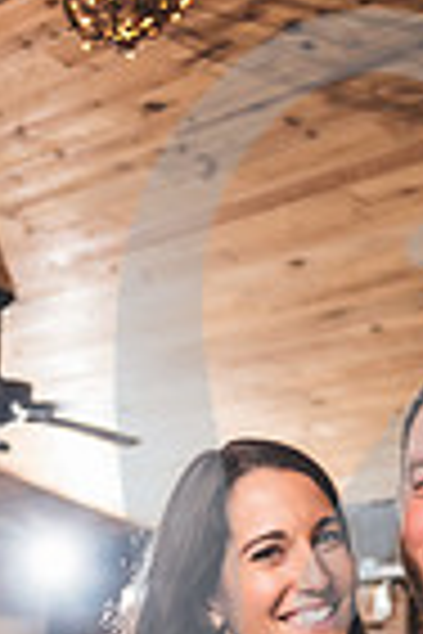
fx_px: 2027
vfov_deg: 17.0
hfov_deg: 11.9
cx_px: 266
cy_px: 769
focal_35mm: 115
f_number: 2.8
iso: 500
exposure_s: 1/160
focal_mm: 36
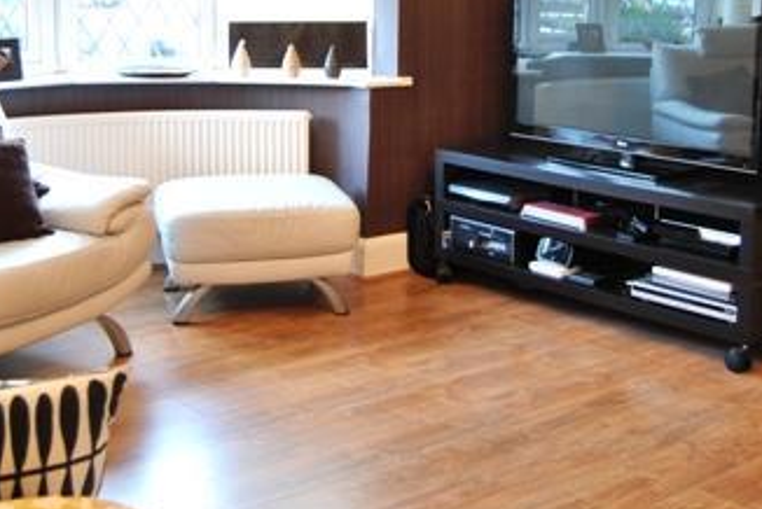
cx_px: 388
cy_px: 103
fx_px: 1186
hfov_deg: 35.6
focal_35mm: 56
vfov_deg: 23.9
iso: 200
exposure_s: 1/6
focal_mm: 19
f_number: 3.5
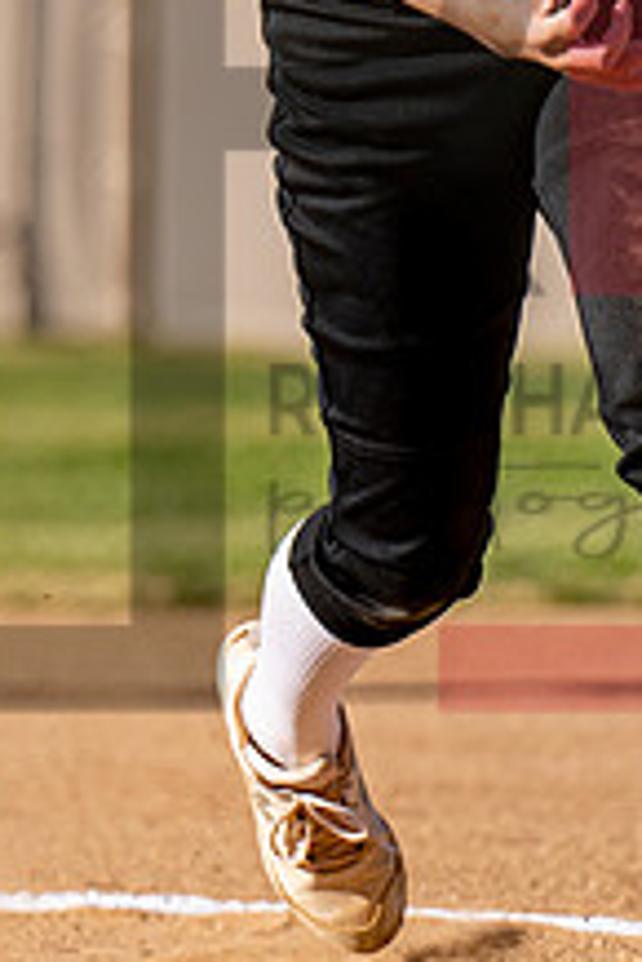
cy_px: -205
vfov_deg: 2.6
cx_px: 824
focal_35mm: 778
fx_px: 20777
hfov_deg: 1.8
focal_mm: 165
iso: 400
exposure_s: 1/2500
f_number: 4
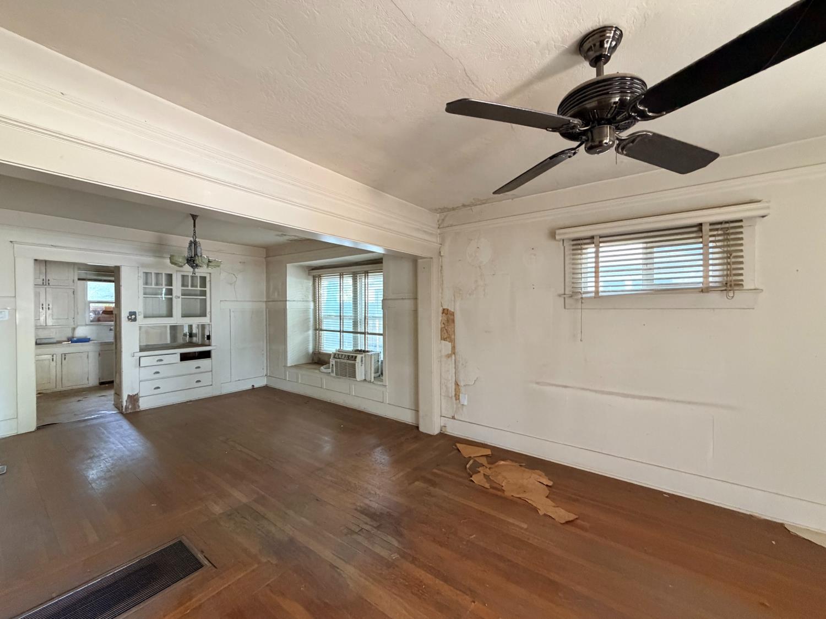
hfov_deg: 102.1
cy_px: 310
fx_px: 334
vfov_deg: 85.7
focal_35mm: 14
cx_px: 413
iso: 640
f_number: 2.2
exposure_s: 1/60
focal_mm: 2.22
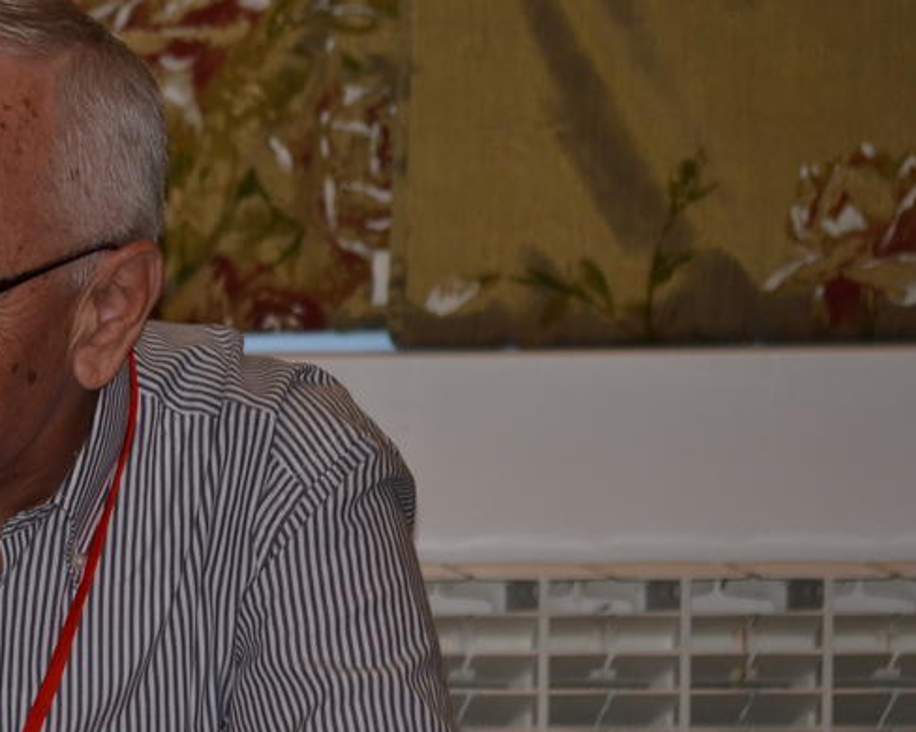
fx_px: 13608
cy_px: 571
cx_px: -101
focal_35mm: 502
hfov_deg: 3.8
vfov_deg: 3.1
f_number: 5.6
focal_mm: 145
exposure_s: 1/60
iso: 200
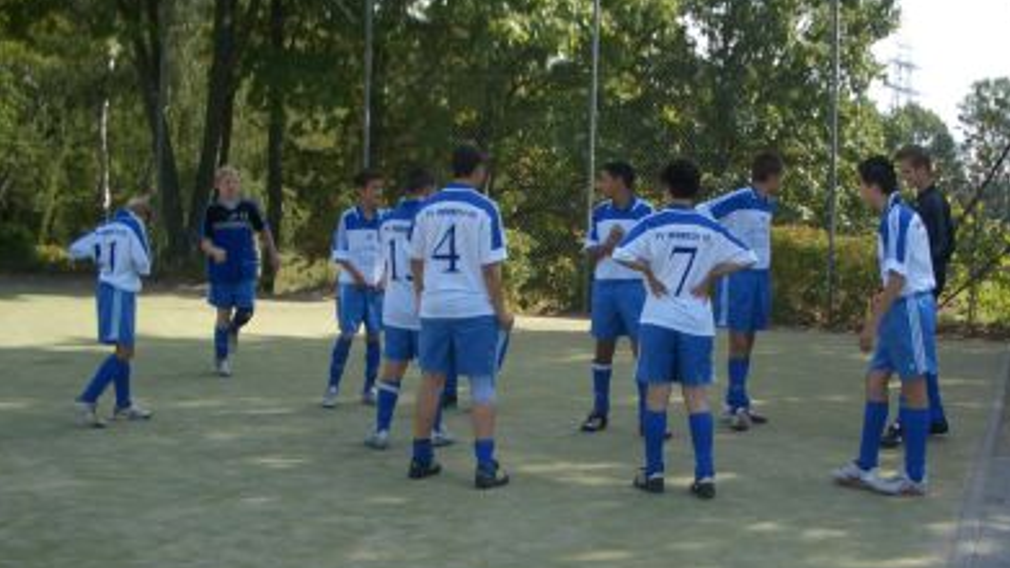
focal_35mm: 39
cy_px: 328
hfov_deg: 51.6
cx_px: 509
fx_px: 1045
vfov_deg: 30.4
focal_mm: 5.8
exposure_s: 1/640
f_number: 2.6
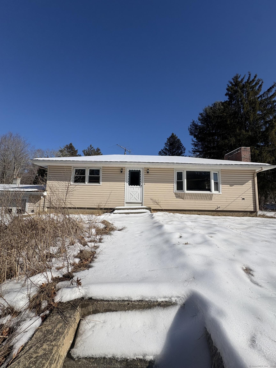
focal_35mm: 14
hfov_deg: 85.7
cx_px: 138
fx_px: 149
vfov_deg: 102.1
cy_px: 184
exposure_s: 1/4630
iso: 40
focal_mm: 2.22
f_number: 2.2
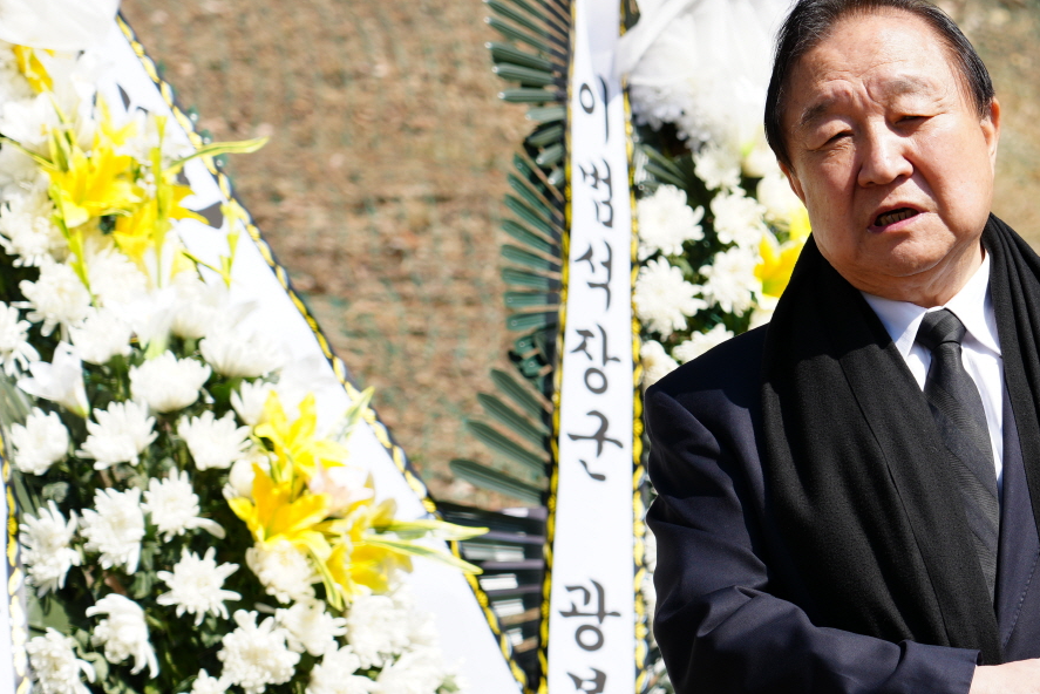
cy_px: 556
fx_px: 6155
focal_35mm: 213
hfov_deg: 9.6
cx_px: 842
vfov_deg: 6.4
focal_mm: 105
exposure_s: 1/400
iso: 100
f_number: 5
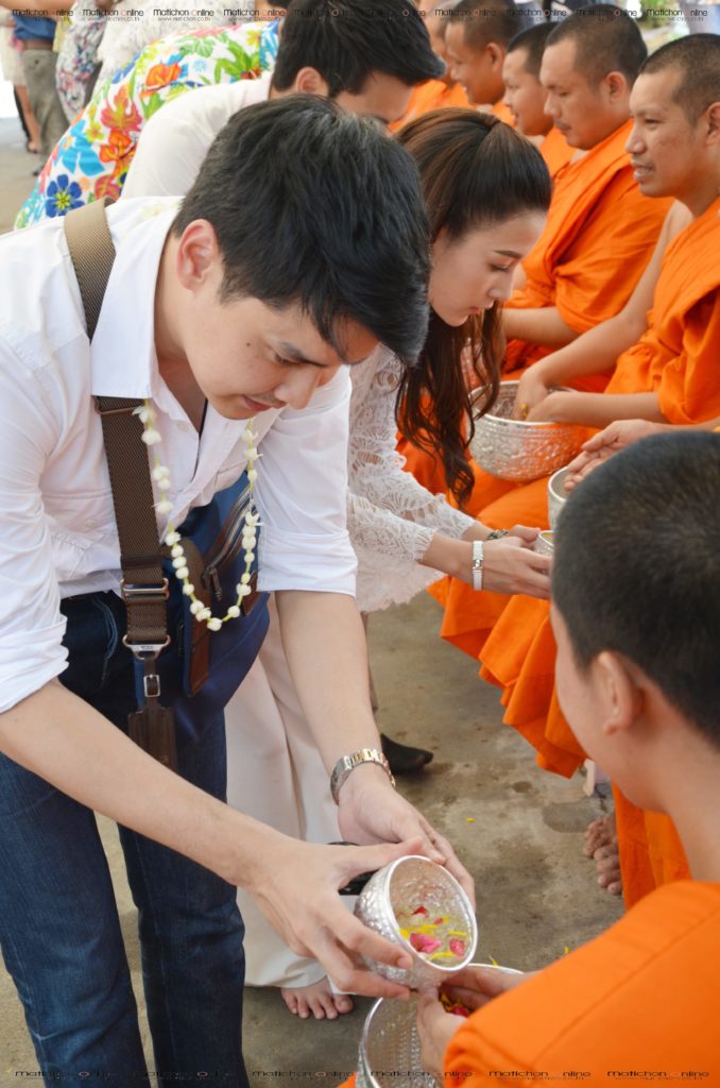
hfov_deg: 23.7
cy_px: 544
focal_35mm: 57
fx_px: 1718
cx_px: 360
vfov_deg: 35.1
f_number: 5.6
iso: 320
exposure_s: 1/125
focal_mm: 38
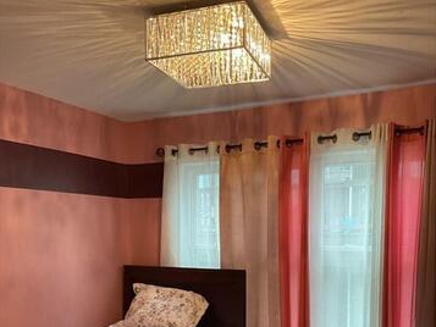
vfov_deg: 35.4
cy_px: 272
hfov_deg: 47.8
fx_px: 491
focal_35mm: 39
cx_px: 217
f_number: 1.8
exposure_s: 1/60
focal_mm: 3
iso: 125
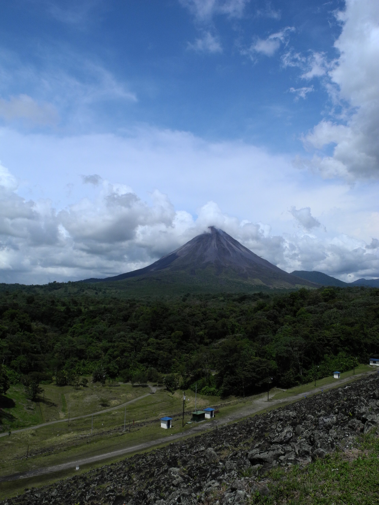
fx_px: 438
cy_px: 252
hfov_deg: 46.8
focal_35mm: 30
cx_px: 190
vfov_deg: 60.0
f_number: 6.3
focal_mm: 6.4
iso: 100
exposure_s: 1/1215
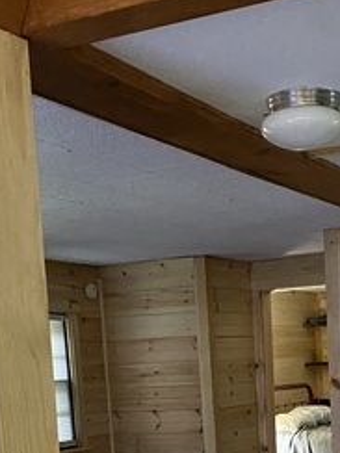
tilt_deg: -6.7
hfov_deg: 20.6
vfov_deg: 25.5
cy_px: 491
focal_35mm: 71
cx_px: 242
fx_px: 930
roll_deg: +3.0
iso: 800
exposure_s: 1/30
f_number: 1.8
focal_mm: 4.25
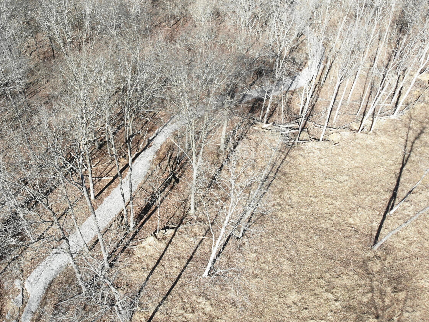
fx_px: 396
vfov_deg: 43.8
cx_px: 146
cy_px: 123
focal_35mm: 32
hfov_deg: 55.8
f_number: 2.8
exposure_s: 1/500
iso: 110
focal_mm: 4.5
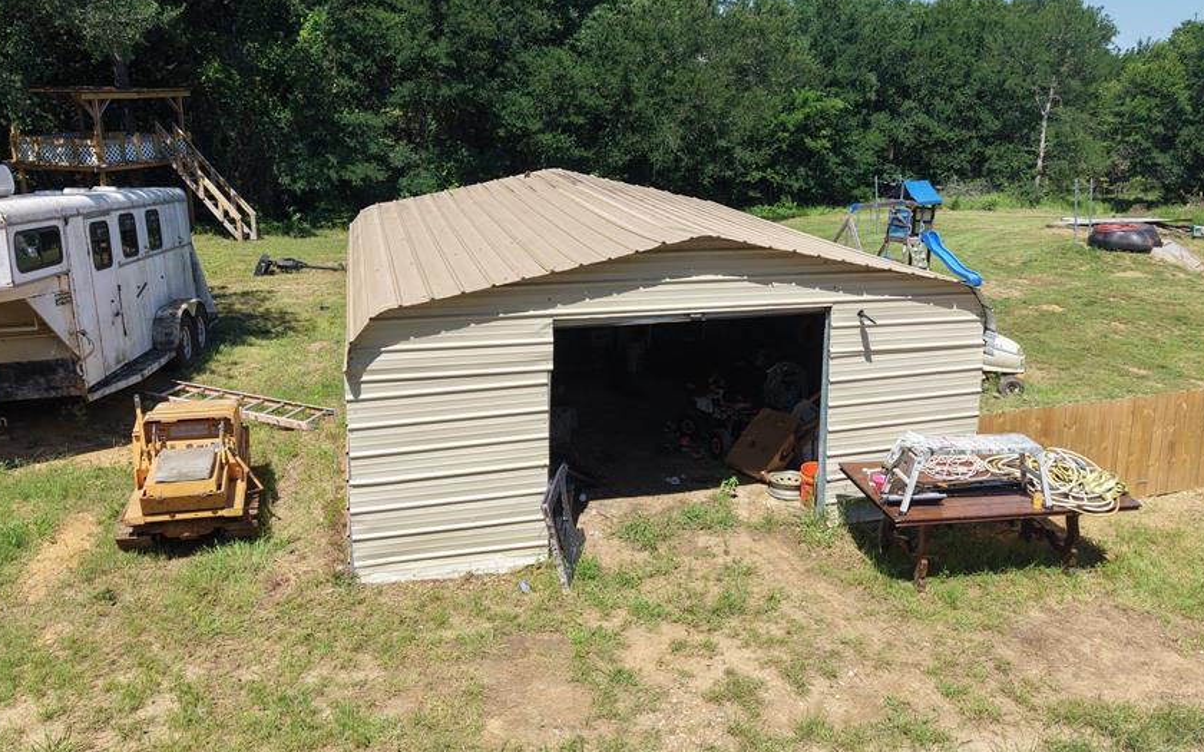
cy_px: 317
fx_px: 1017
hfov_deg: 61.2
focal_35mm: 31
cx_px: 649
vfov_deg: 40.5
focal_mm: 8.67
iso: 240
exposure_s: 1/5000
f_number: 1.8
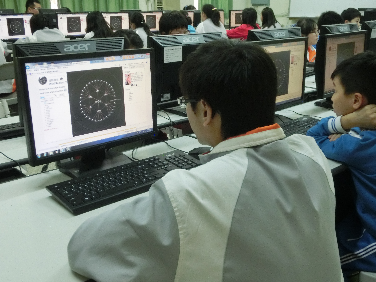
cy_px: 141
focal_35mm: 38
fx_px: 413
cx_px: 188
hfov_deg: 49.0
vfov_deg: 37.7
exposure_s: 1/80
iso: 800
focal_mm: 6.67
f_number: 3.9
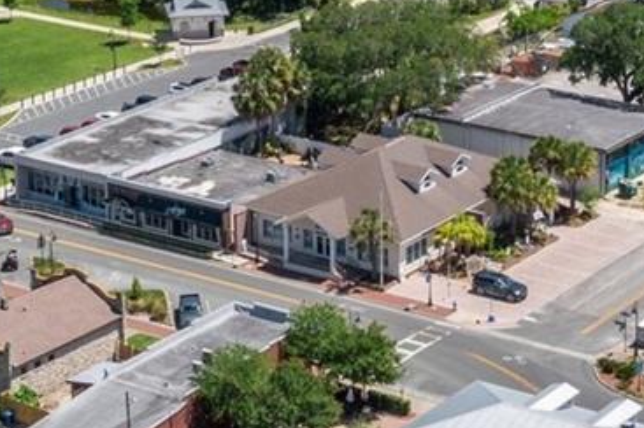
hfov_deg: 16.7
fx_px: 2180
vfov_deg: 11.2
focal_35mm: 122
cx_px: 458
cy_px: 82
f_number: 6.3
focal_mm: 10.26
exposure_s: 1/500
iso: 100
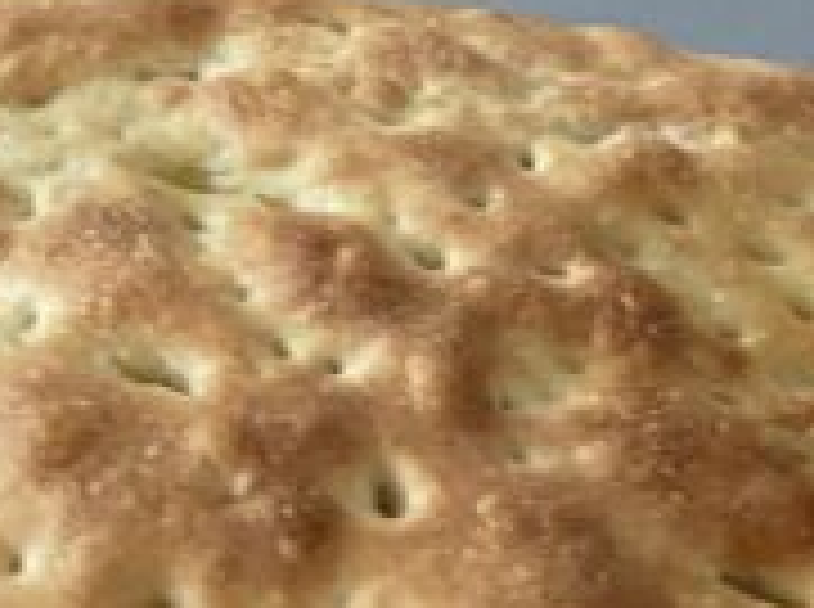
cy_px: 923
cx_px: 969
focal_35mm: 96
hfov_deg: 19.3
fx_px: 2253
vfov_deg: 14.3
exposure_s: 1/40
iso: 500
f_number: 1.8
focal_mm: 4.25
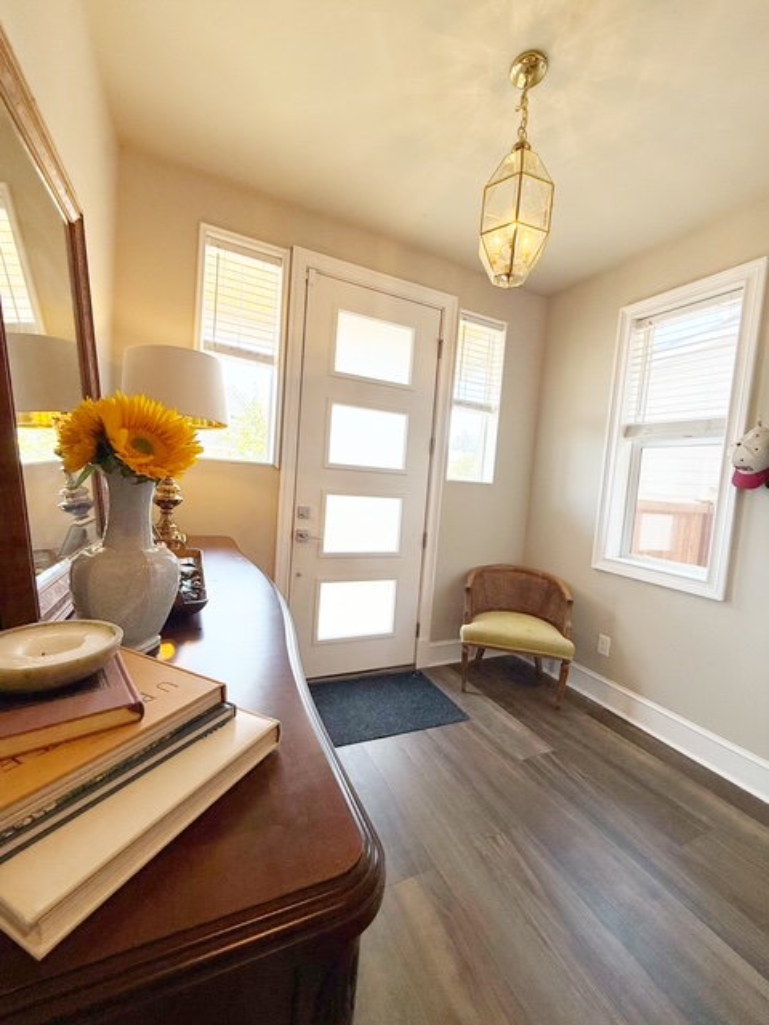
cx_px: 384
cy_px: 512
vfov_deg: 102.1
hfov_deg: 85.7
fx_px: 415
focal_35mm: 14
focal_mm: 2.22
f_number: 2.2
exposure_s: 1/157
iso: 50
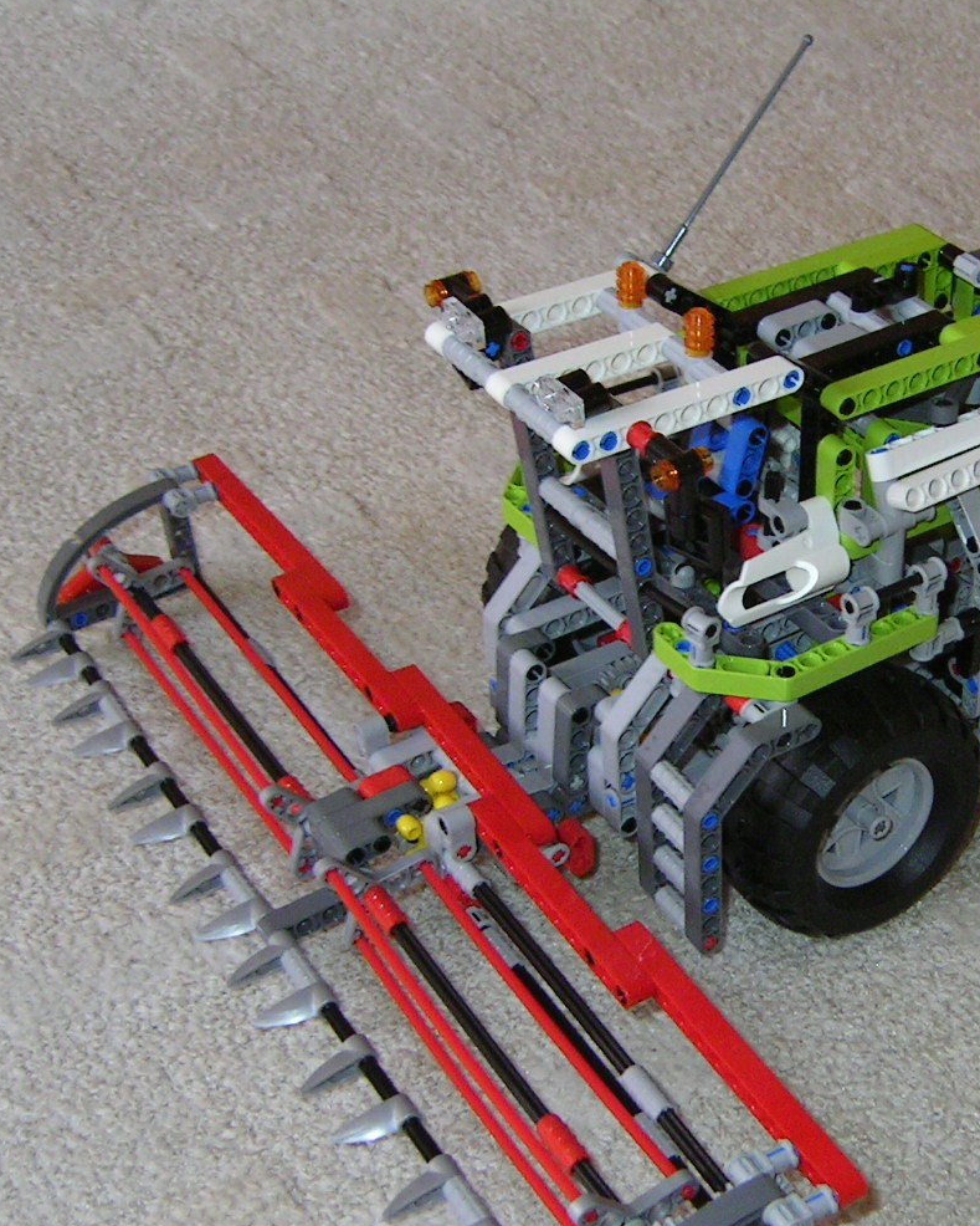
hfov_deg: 26.2
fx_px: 2066
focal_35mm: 57
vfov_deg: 33.0
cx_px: 791
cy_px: 701
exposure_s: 1/30
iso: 100
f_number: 2.8
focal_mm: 5.6
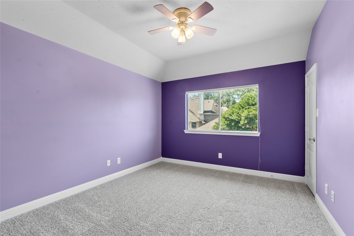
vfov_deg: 77.3
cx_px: 177
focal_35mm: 15
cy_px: 118
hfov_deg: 100.4
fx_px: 147
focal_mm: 10
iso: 320
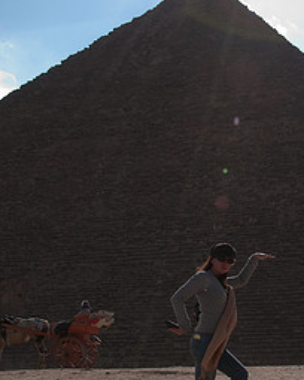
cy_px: 242
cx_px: 218
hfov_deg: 18.4
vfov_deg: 22.9
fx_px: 933
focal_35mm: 83
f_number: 10
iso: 200
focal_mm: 26
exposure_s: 1/400
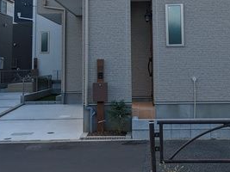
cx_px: 139
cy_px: 14
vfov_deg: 23.7
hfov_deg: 32.1
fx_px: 398
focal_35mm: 60
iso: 44
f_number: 1.89
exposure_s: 1/3953
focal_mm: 5.43
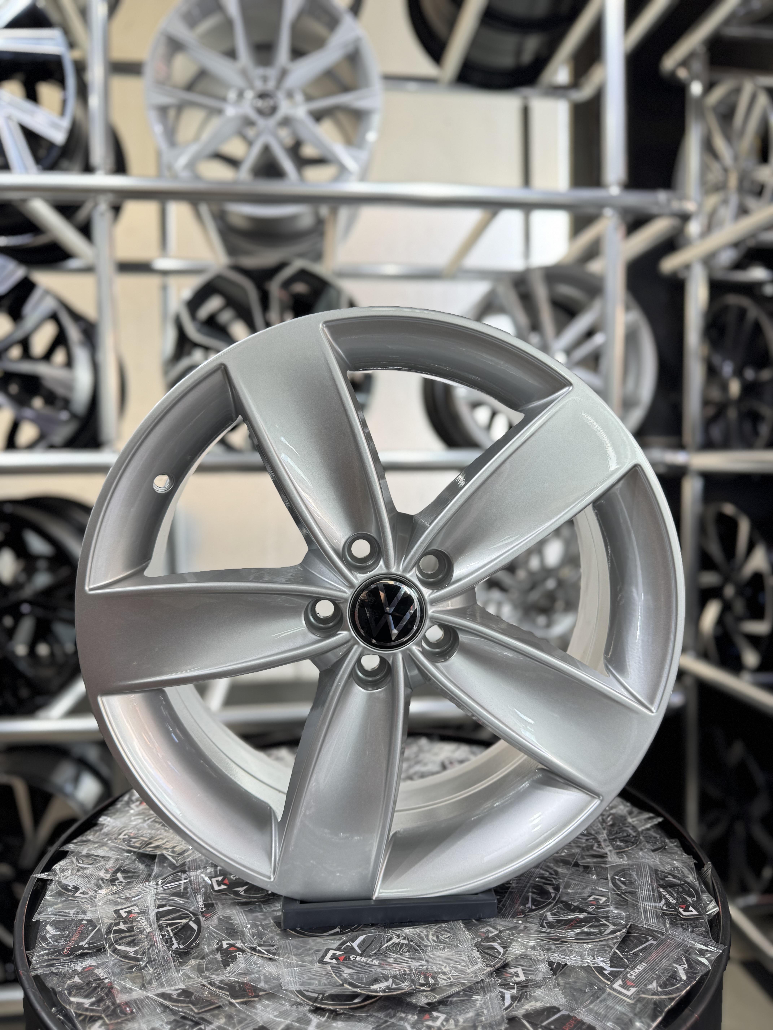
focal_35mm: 24
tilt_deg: -4.4
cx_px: 386
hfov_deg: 56.8
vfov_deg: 71.6
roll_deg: +0.0
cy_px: 515
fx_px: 715
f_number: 1.78
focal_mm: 6.76
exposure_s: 1/100
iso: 80
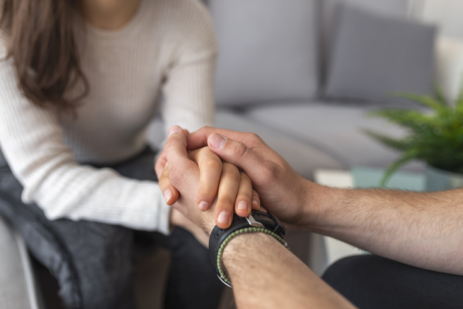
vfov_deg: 37.9
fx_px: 450
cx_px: 232
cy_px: 154
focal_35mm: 35
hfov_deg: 54.4
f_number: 2.5
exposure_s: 1/160
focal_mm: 35
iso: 200
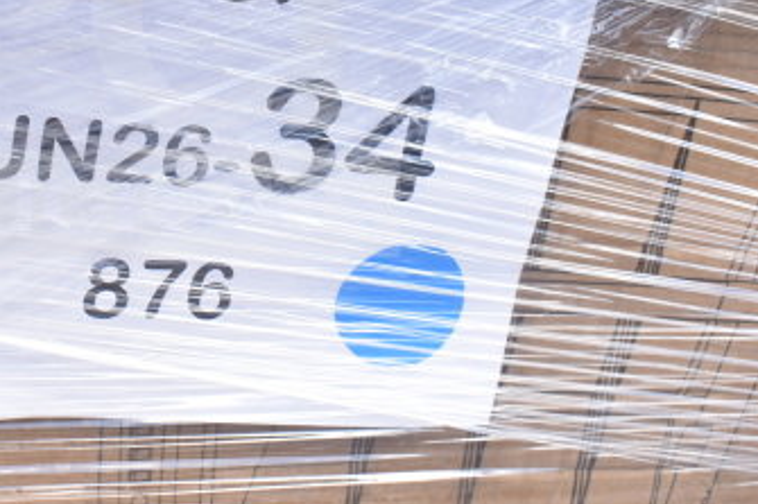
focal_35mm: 63
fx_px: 1324
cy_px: 78
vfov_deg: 21.2
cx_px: 145
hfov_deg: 31.1
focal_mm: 23
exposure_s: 1/125
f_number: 5.6
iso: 200
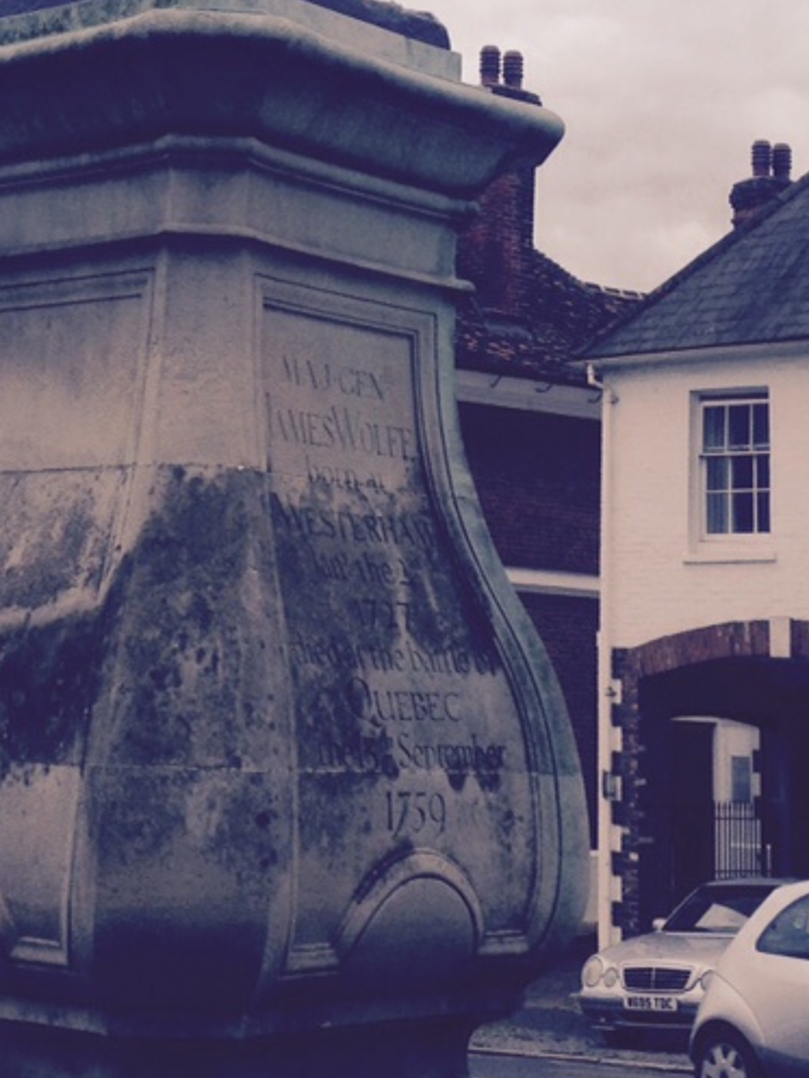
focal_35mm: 85
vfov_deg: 22.7
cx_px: 293
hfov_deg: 17.3
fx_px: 2648
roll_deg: -2.7
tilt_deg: +11.7
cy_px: 200
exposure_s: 1/448
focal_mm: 4.12
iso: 50
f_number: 2.4
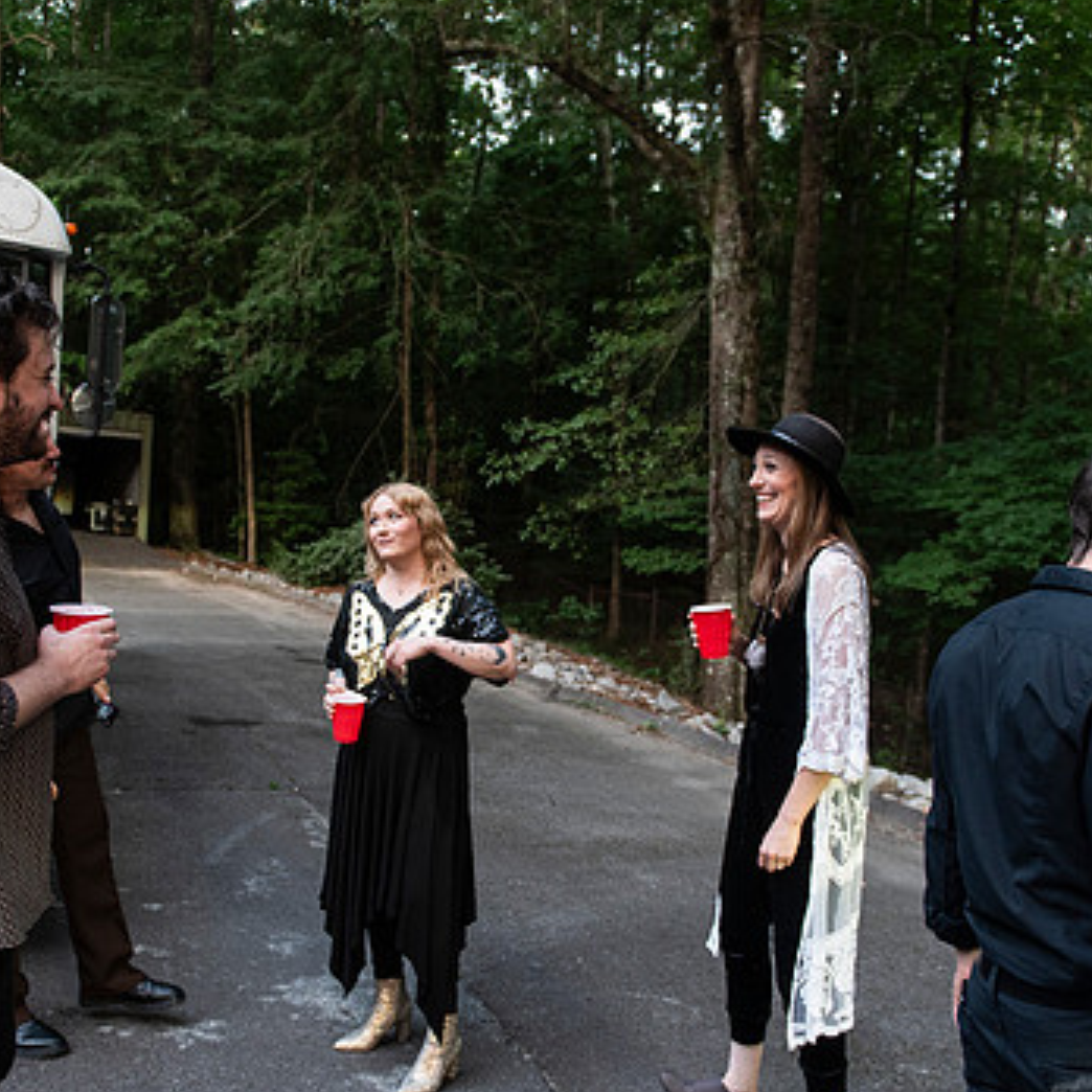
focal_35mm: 34
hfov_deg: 48.4
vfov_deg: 48.4
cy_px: 582
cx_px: 502
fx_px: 1213
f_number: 3.2
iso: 1000
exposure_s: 1/160
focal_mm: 24
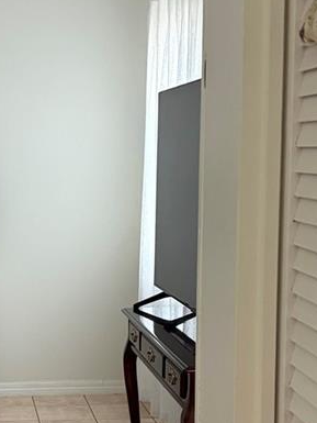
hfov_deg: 17.7
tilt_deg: -6.9
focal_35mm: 81
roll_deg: +1.3
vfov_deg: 24.0
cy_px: 297
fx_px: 988
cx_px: -10
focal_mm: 5.96
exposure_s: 1/60
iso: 250
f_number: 1.6
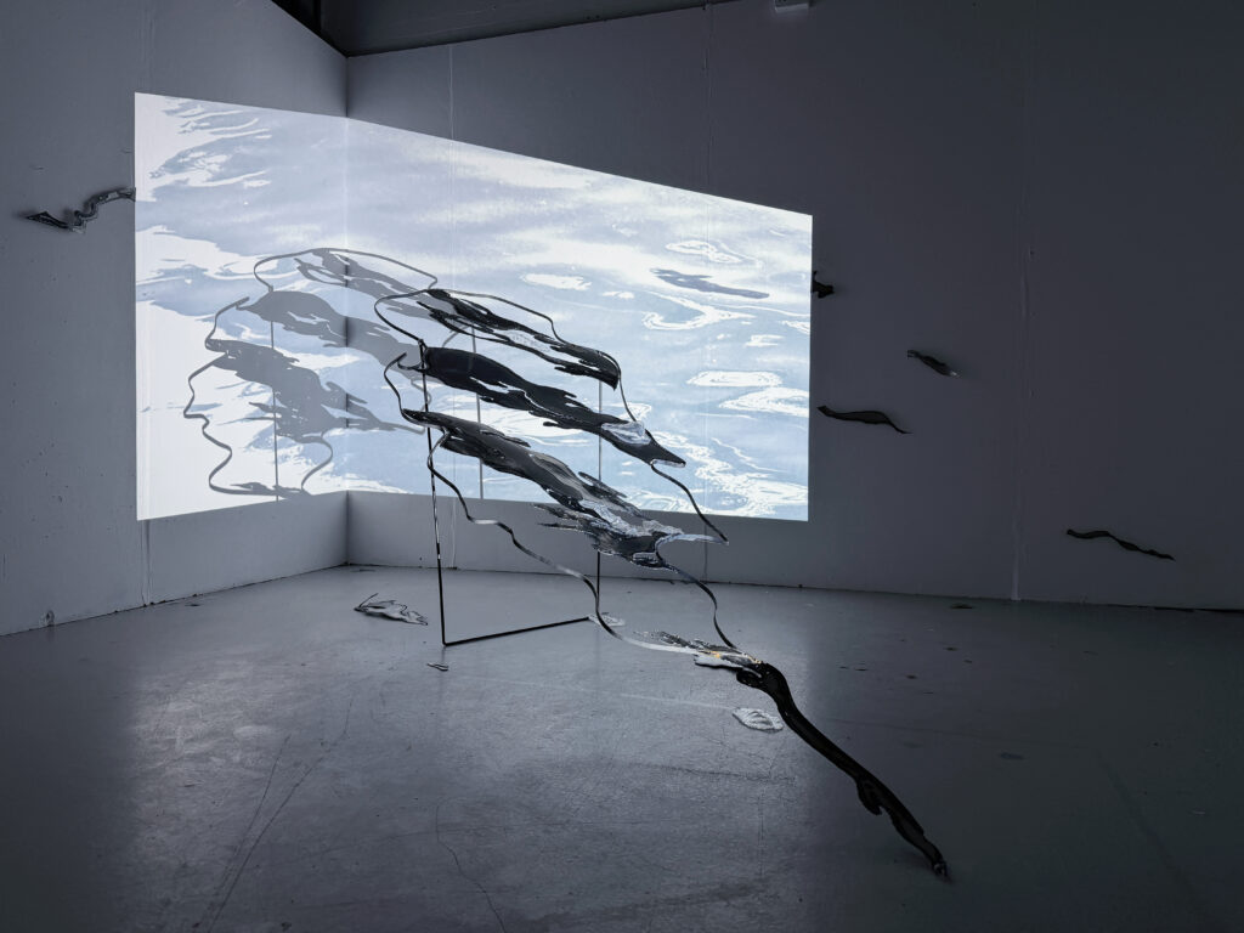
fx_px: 862
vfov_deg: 56.8
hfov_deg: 71.6
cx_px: 622
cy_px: 466
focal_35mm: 24
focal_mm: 6.76
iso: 125
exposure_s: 1/60
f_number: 1.78
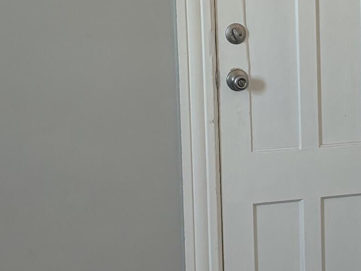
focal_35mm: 105
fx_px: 1095
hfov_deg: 18.5
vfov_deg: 14.1
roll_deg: +1.4
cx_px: 306
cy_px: 106
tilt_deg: -8.2
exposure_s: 1/91
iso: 125
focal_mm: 5.96
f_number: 1.6
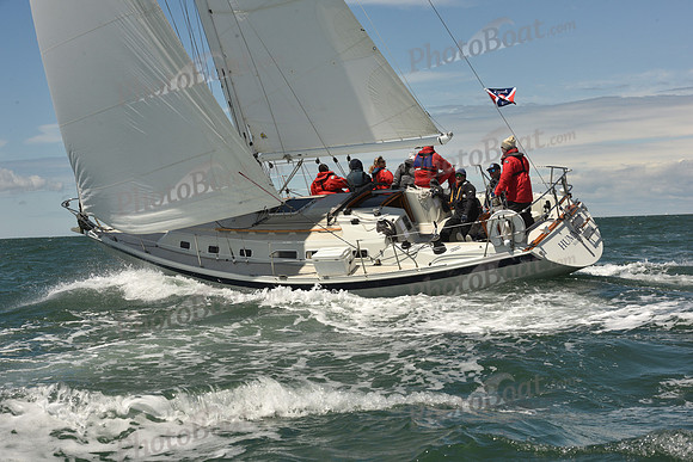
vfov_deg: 19.5
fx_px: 1348
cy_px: 231
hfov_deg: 28.8
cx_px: 346
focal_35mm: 70
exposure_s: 1/800
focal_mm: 70
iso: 320
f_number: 13
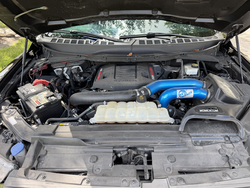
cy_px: 94
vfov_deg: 56.8
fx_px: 173
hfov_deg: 71.6
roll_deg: -0.2
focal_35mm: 24
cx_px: 125
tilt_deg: -35.1
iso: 64
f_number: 1.78
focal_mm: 6.76
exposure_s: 1/229
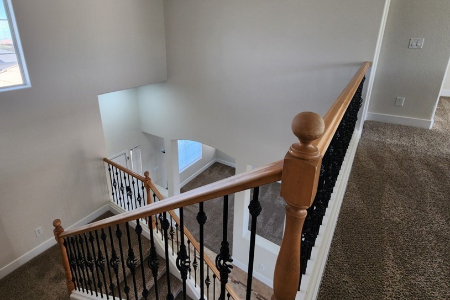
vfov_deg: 69.6
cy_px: 117
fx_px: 213
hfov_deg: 91.8
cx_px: 176
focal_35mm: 17
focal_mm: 2.2
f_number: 2.2
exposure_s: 1/120
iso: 80
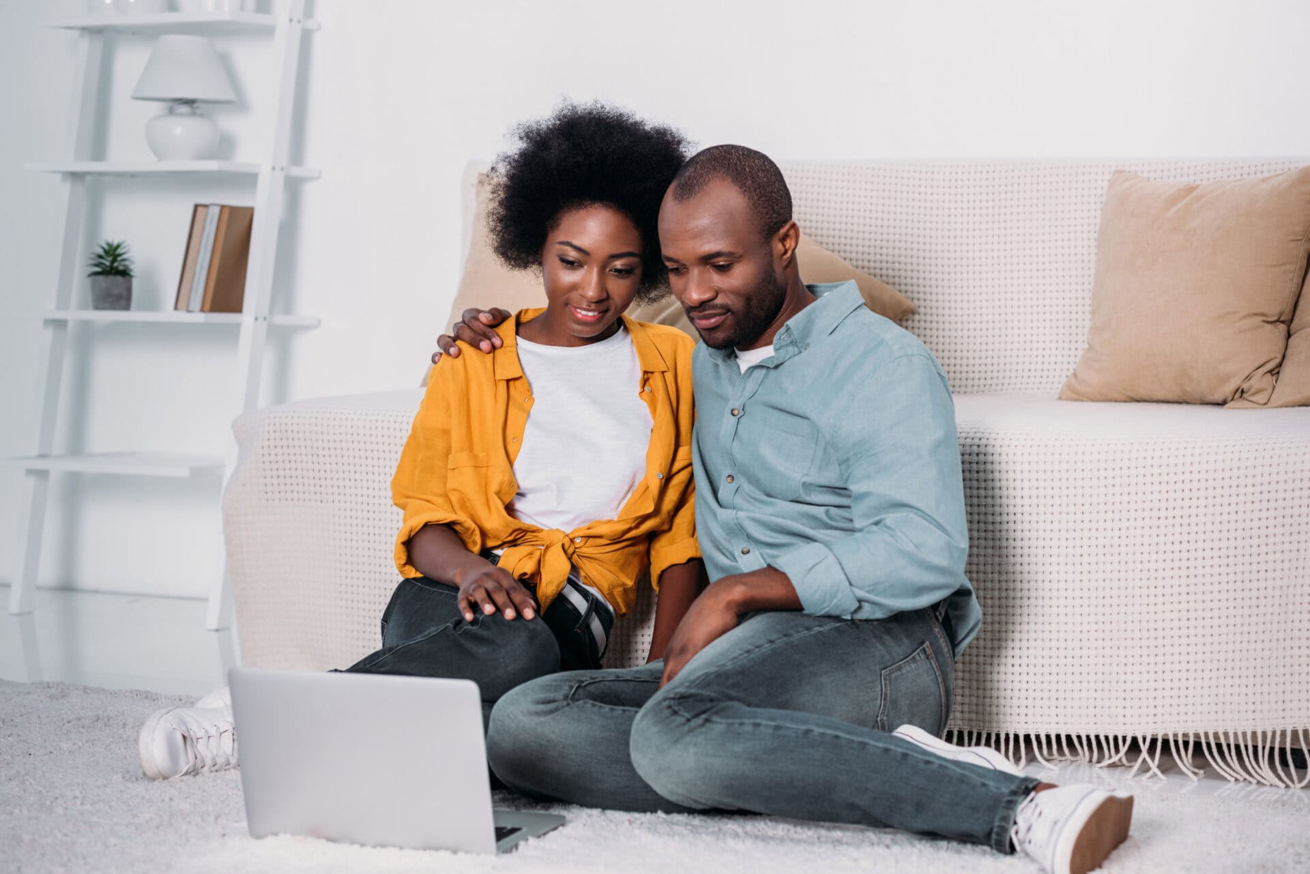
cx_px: 655
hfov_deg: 23.9
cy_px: 437
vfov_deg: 16.1
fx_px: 3094
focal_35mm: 85
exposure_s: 1/160
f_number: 3.5
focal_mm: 85
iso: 160
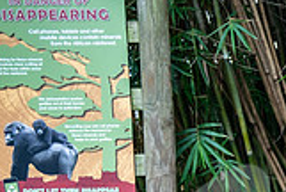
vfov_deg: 8.8
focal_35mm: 151
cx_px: 423
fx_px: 1202
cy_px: 323
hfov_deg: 12.9
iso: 500
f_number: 2.8
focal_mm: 42
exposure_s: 1/200
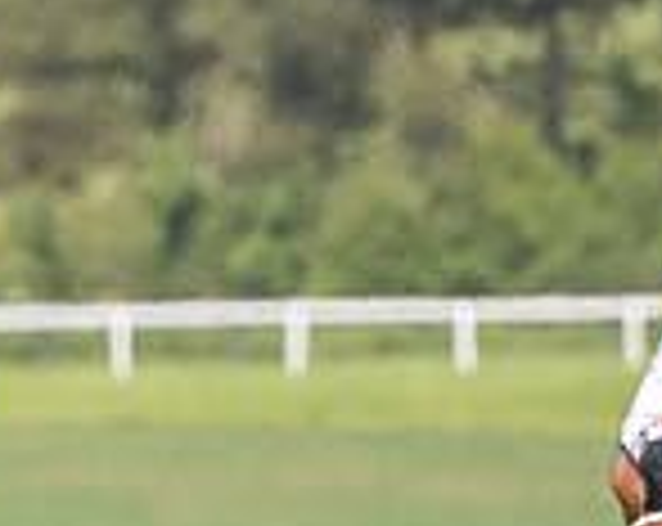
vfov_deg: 1.0
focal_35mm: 1608
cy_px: 542
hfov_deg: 1.2
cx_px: 676
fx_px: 31442
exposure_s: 1/2500
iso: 400
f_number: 5
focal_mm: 175
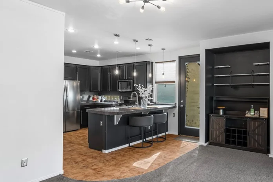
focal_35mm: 25
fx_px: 190
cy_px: 90
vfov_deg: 51.3
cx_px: 179
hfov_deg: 69.7
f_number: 8
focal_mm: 17
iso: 400
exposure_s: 1/400
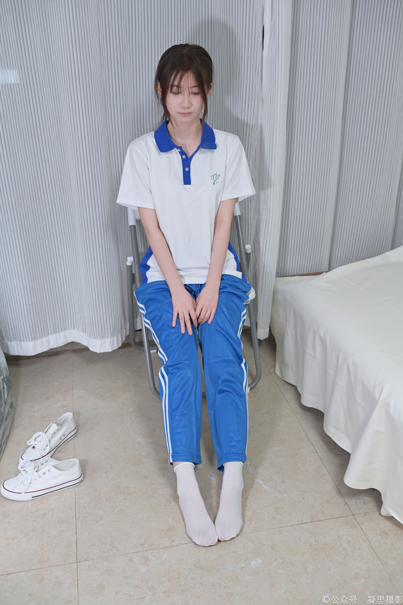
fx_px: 588
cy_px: 302
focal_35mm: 35
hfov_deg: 37.9
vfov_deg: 54.4
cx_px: 202
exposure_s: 1/100
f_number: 3.5
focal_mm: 35
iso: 1600
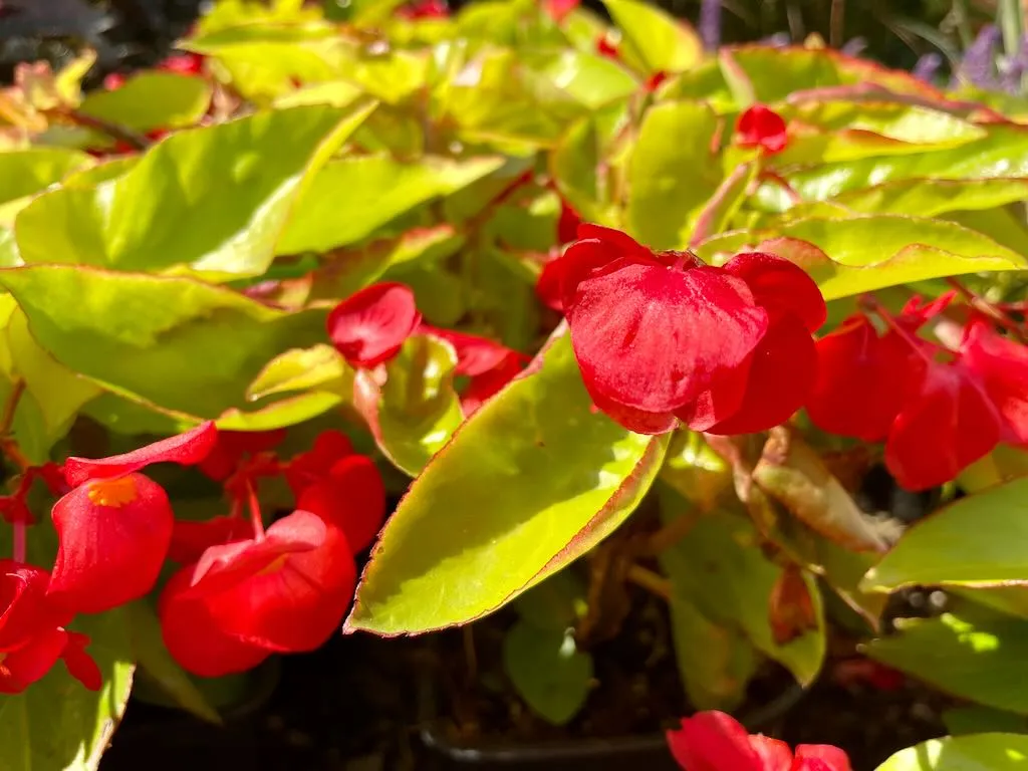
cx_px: 514
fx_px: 772
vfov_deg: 53.1
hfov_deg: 67.3
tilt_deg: -20.5
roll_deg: -0.9
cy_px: 386
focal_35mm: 26
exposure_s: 1/447
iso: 32
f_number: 1.6
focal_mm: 4.2
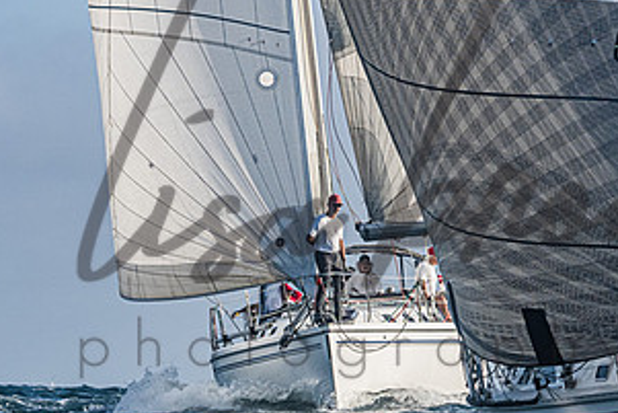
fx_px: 6801
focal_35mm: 396
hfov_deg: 5.2
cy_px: 55
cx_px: 446
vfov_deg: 3.5
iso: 400
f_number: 6.3
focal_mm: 145
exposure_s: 1/5000
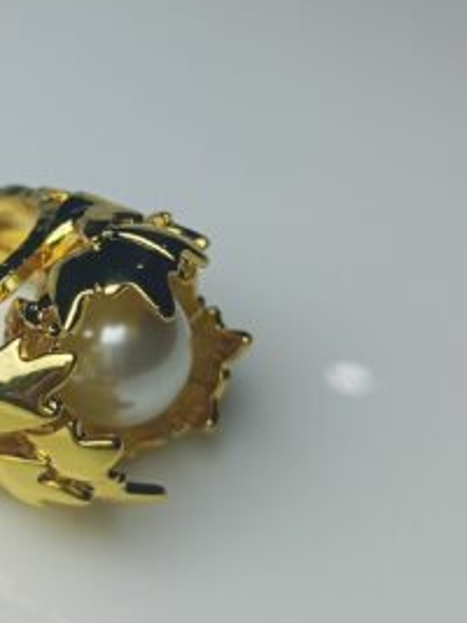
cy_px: 260
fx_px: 1044
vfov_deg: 33.2
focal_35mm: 58
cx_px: 72
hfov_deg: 24.7
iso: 50
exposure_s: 1/256
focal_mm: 3.98
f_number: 1.8
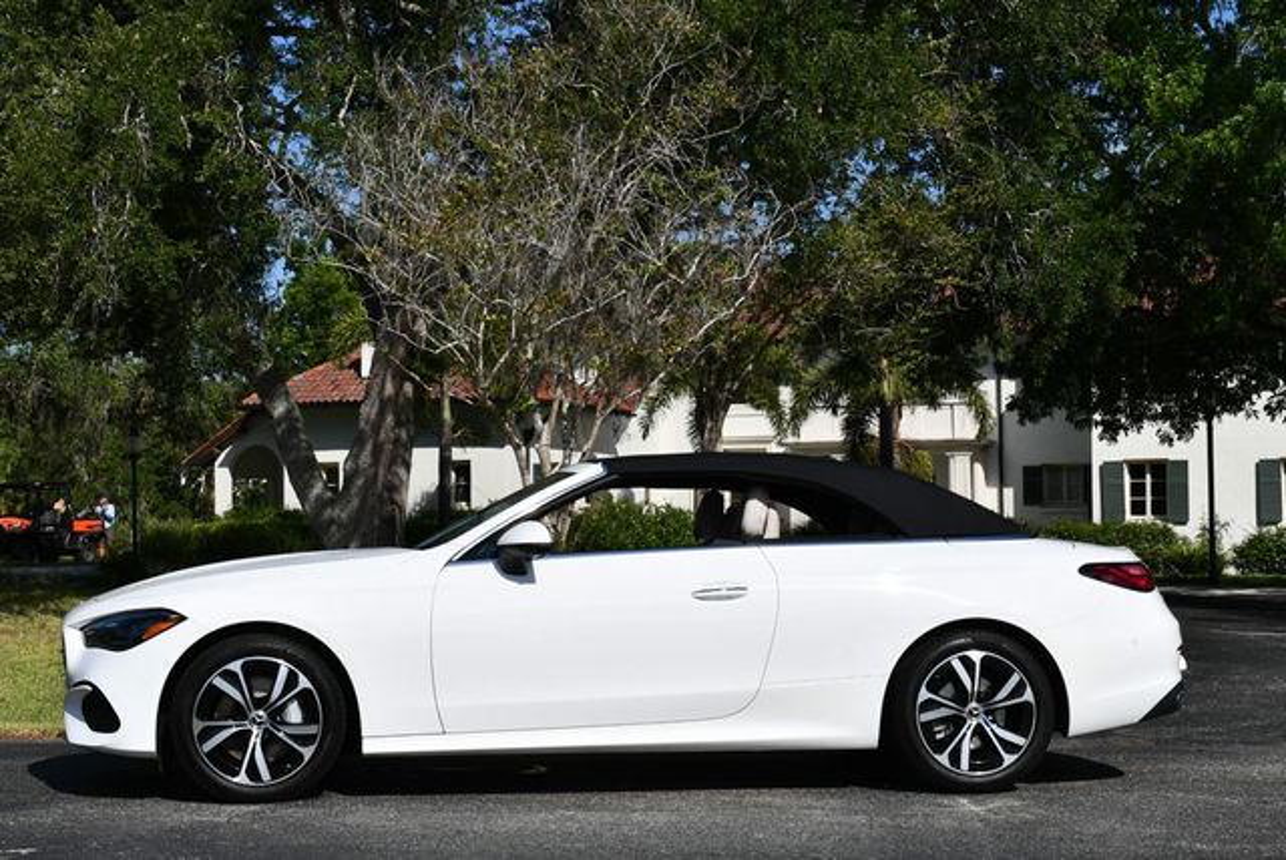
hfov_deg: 33.4
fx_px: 2145
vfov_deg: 22.7
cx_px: 643
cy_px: 430
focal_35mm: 60
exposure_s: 1/320
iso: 100
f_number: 9
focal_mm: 30
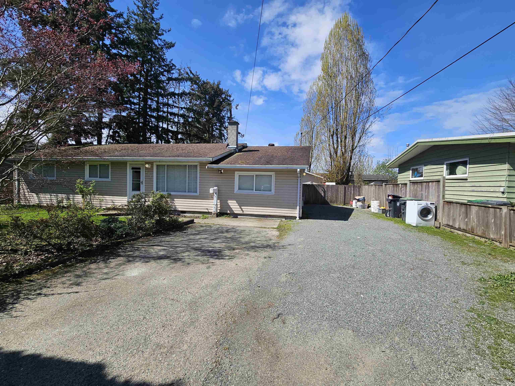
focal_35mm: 13
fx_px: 193
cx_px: 258
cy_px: 193
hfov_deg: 106.2
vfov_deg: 89.9
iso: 50
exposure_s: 1/2180
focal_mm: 2.2
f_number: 2.2
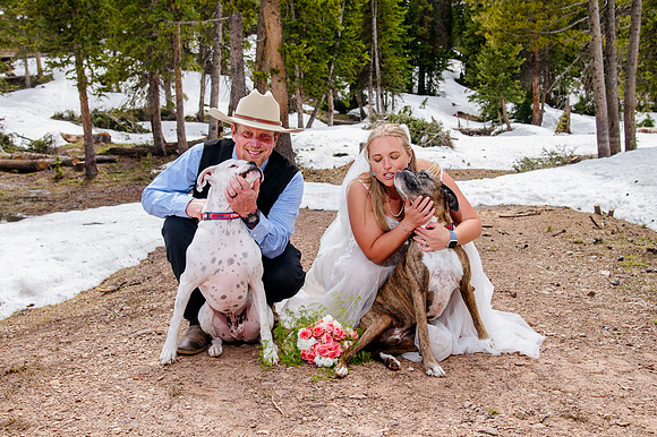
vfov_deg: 32.7
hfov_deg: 47.6
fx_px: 744
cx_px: 328
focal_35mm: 41
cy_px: 203
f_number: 6.3
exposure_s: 1/200
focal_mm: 35
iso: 400
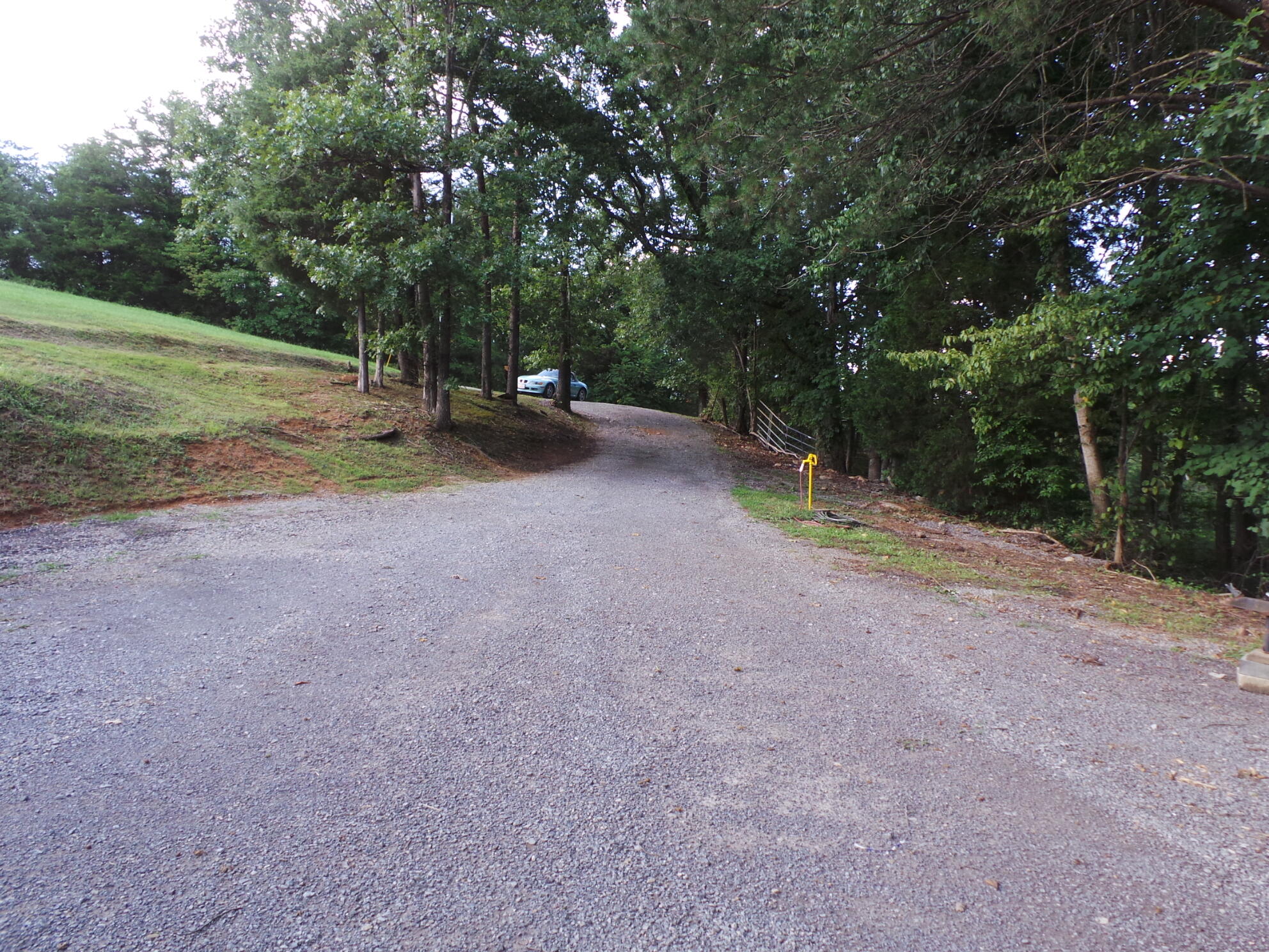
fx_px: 1026
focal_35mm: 28
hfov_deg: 63.4
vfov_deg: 49.7
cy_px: 476
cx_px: 634
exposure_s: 1/60
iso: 100
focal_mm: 5
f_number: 4.1
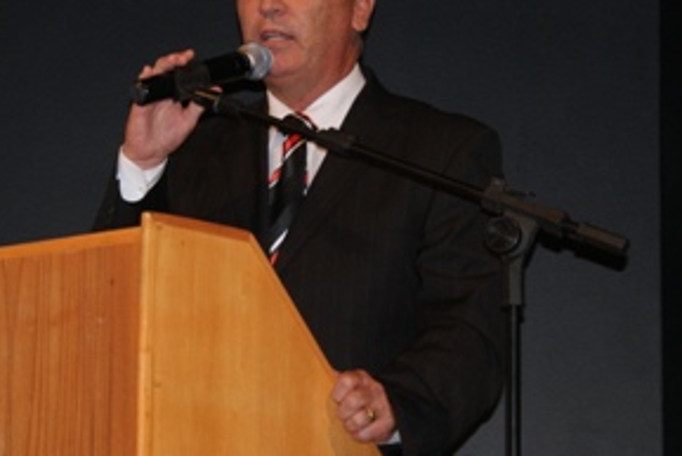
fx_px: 3089
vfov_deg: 8.4
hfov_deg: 12.6
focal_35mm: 163
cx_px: 196
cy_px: 130
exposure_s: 1/125
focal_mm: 70
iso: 400
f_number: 5.6
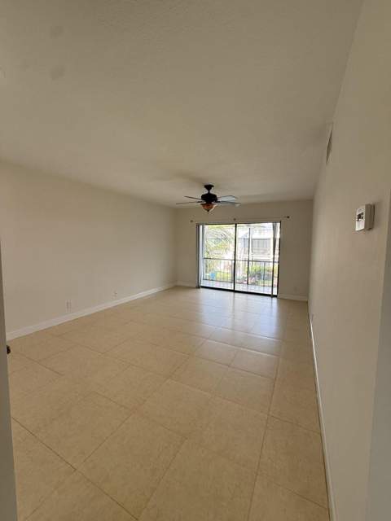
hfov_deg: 85.7
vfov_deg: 102.1
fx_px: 211
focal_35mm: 14
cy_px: 260
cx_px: 196
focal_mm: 2.22
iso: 64
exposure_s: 1/171
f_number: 2.2
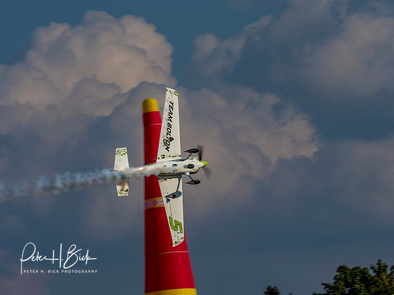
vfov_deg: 2.5
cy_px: 148
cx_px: 197
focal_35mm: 601
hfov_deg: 3.3
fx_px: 6841
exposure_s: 1/500
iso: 200
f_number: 10
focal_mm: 300
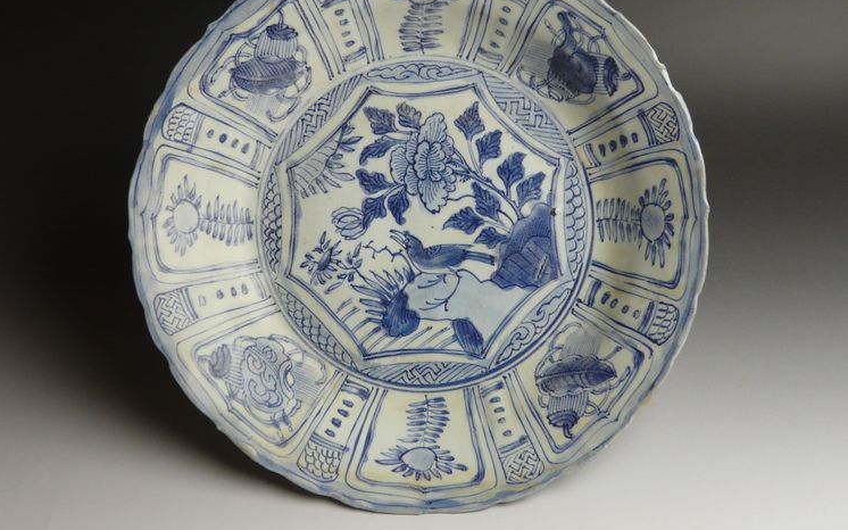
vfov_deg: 20.3
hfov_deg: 32.0
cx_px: 423
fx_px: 1479
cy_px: 218
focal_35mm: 64
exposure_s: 1/40
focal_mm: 7.7
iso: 100
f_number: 3.2
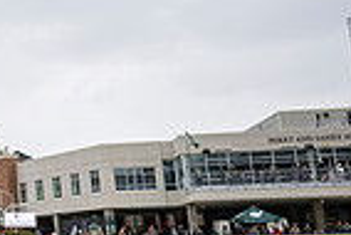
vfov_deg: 14.0
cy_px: 66
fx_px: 956
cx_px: -267
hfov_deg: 17.3
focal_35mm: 98
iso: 100
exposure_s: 1/500
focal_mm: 24
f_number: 2.8
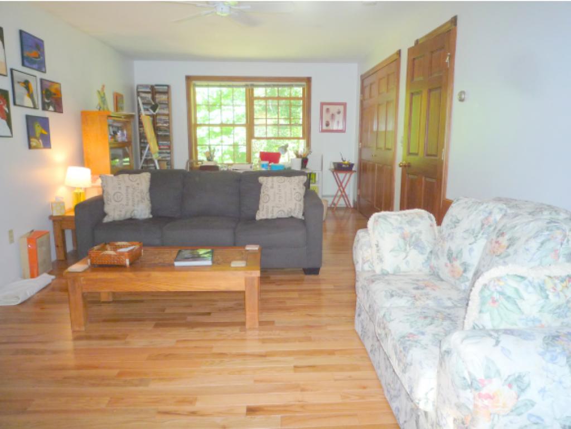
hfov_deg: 69.4
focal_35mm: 25
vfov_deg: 54.9
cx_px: 286
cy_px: 214
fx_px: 413
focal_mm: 4.4
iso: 160
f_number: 2.8
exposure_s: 1/30
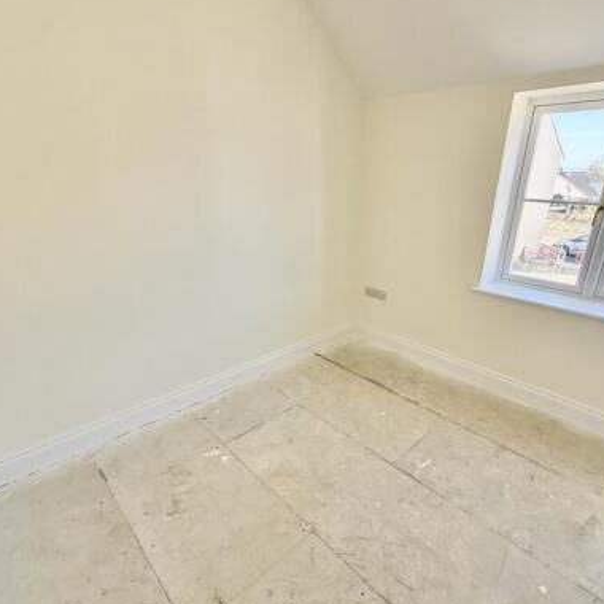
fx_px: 375
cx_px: 327
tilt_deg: -22.9
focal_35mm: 19
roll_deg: -0.2
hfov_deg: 77.5
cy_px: 323
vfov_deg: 77.6
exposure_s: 1/137
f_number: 2.2
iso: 64
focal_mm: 2.22
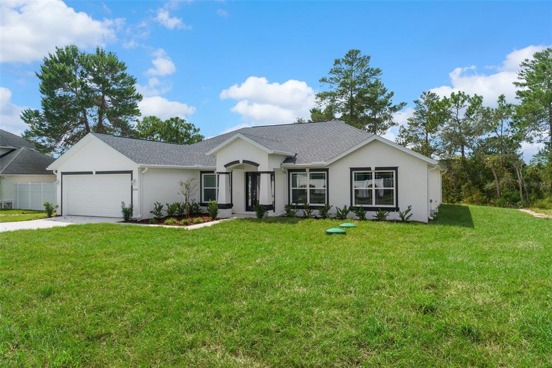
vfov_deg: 56.1
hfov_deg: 77.3
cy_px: 184
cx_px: 276
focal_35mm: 22
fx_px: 345
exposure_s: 1/640
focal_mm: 15
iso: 640
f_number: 8
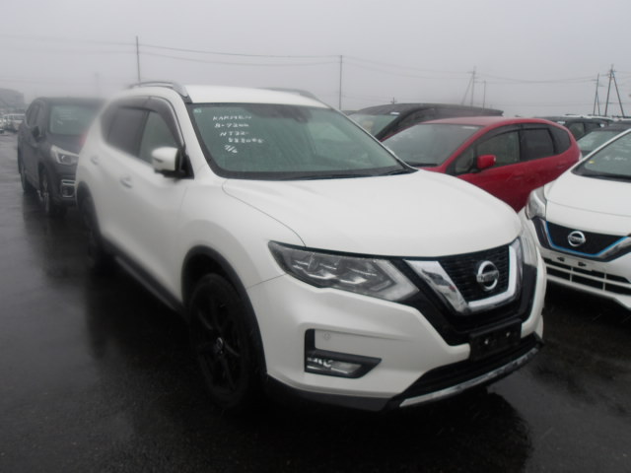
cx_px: 316
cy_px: 236
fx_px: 492
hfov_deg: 65.3
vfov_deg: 51.4
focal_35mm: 27
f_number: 3
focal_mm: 4.9
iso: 100
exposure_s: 1/434
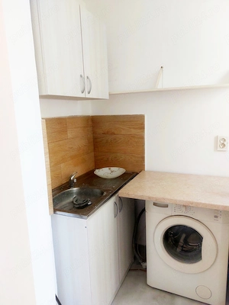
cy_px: 152
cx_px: 114
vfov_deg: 69.4
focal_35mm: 25
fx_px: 221
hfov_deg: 54.9
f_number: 1.8
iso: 160
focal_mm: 5.23
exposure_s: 1/100
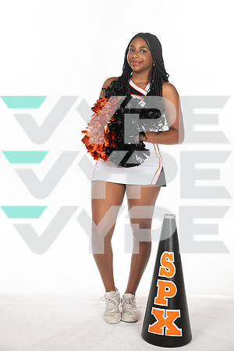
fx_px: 536
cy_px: 176
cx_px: 117
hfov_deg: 24.6
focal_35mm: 55
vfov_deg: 36.2
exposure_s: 1/320
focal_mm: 55
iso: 800
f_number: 8
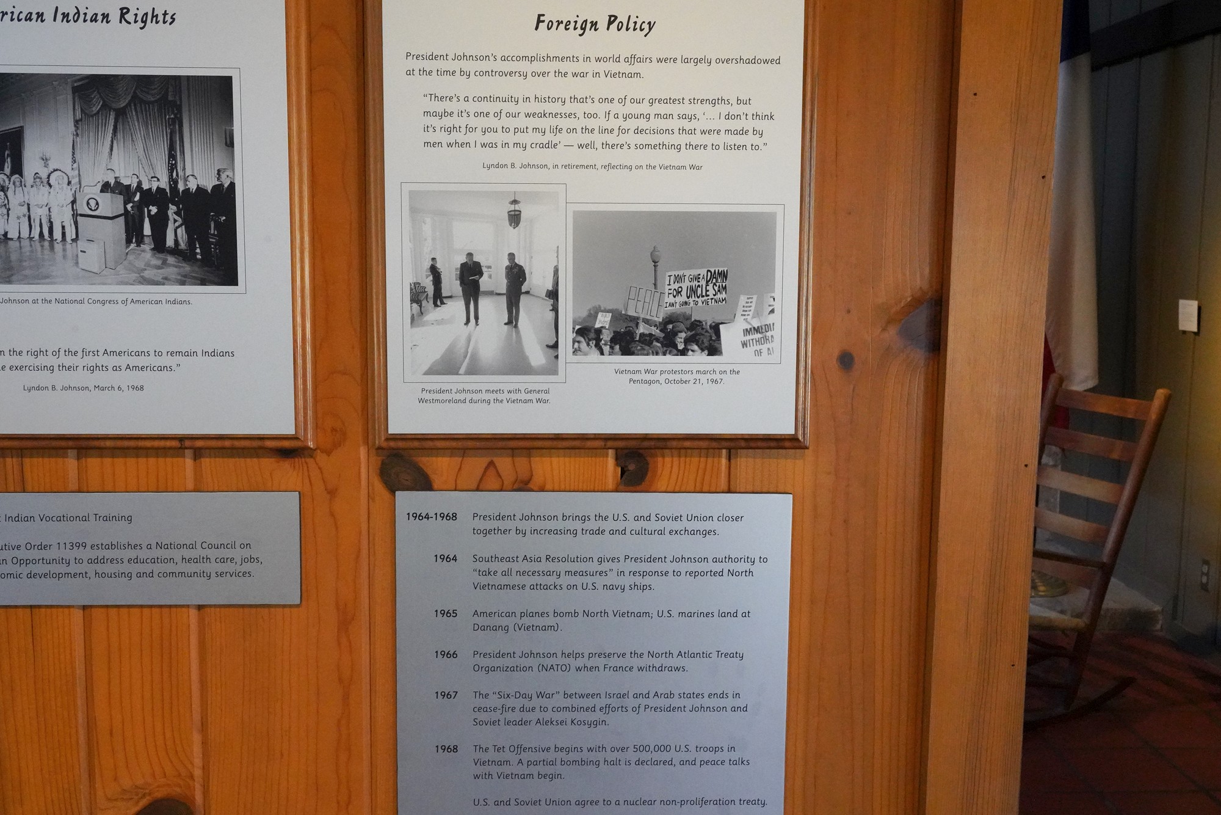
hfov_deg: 54.4
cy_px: 408
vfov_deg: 37.9
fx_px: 1187
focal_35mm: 35
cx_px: 610
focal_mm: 35
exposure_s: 1/100
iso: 10000
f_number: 16
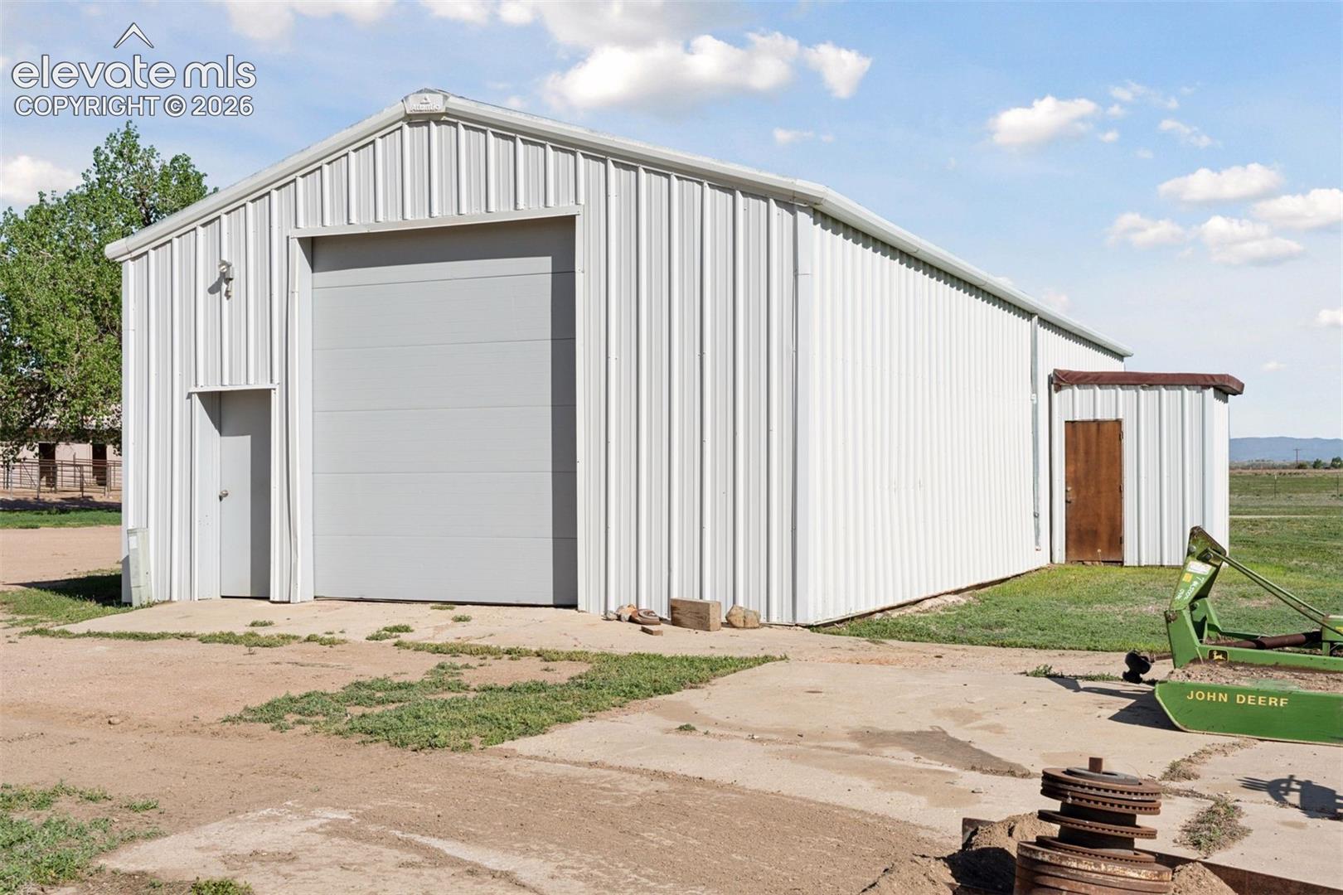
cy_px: 448
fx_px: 1567
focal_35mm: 42
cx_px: 672
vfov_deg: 31.9
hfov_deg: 46.4
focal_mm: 42
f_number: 9
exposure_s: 1/1250
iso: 400
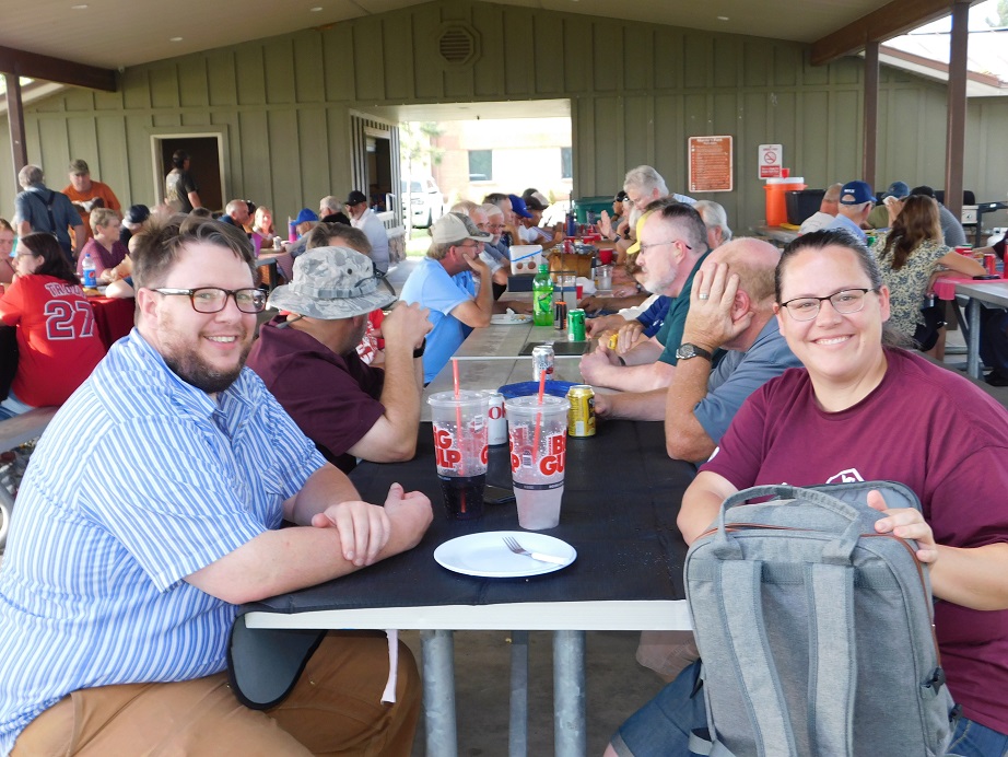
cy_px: 378
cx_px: 504
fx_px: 1165
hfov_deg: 46.8
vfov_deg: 36.0
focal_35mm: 40
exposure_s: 1/40
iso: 125
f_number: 3.6
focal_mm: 7.1
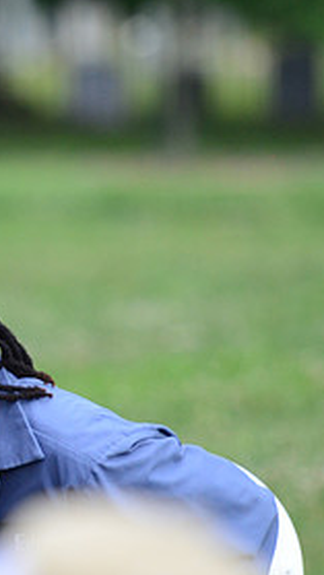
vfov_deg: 3.6
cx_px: -252
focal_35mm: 603
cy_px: 286
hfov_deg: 2.0
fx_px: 9208
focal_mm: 185
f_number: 2.8
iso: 800
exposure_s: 1/800
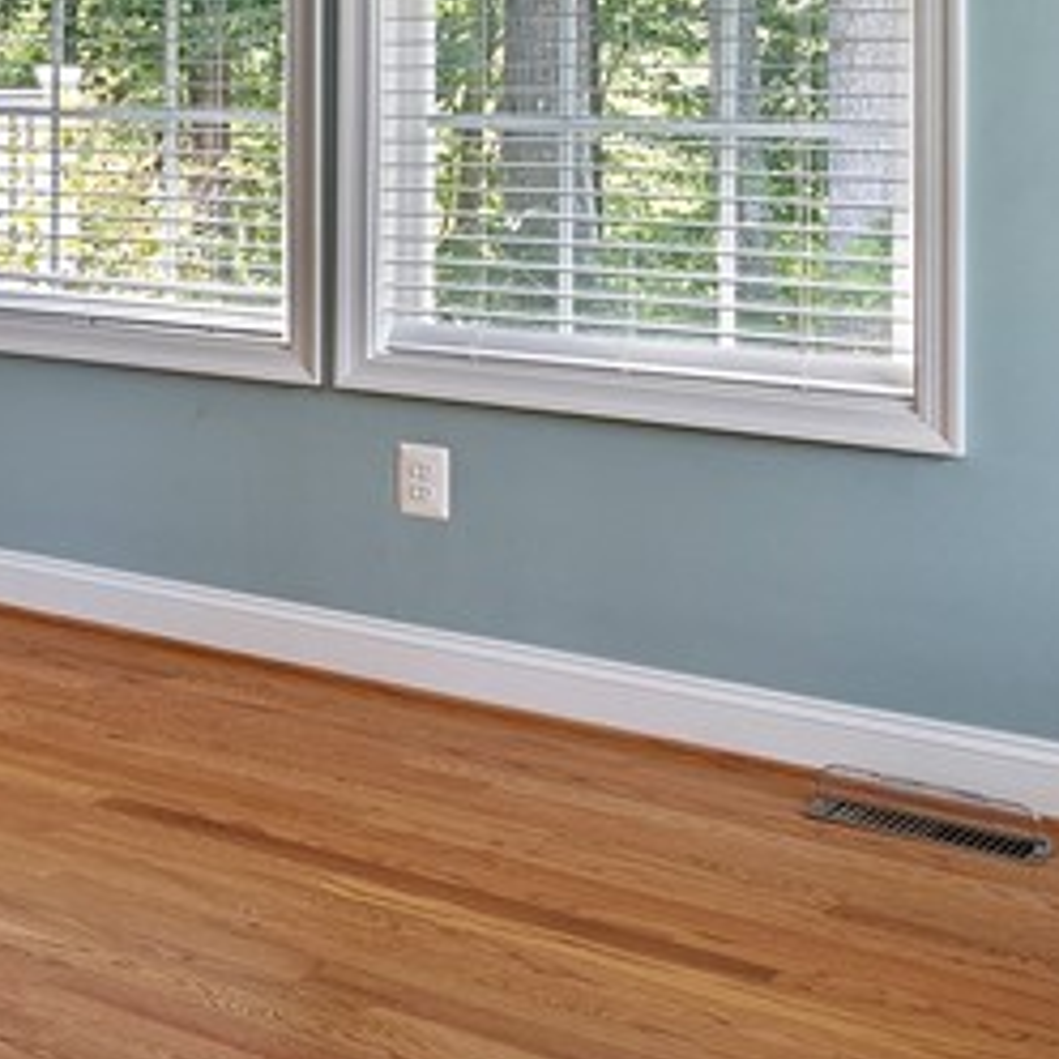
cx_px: -732
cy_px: 68
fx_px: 2319
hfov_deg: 20.2
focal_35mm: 67
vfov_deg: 24.8
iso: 800
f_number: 8
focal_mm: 18
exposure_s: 1/2.5
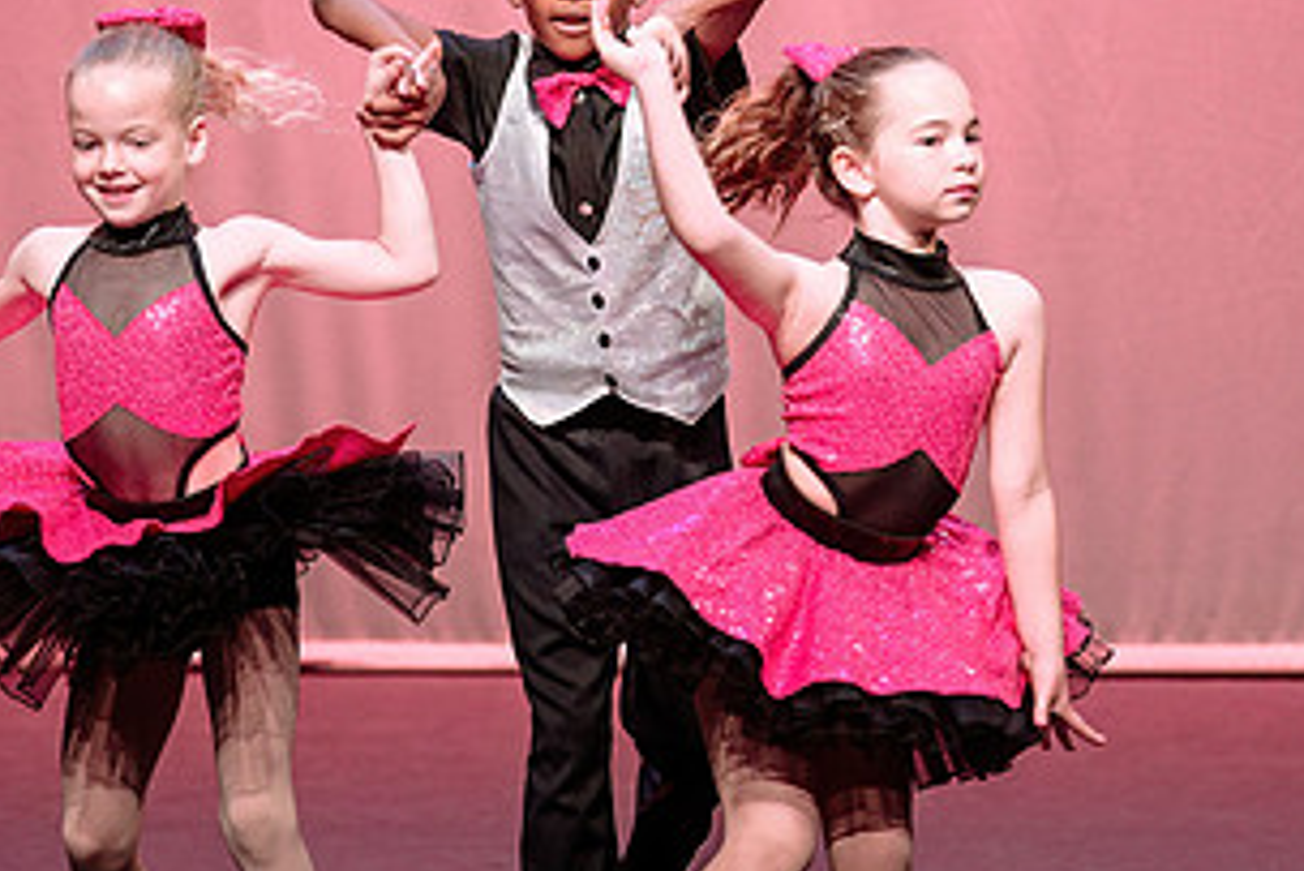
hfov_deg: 4.7
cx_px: 785
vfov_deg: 3.1
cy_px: 150
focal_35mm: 440
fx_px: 15945
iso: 1250
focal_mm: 160
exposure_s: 1/400
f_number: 2.8
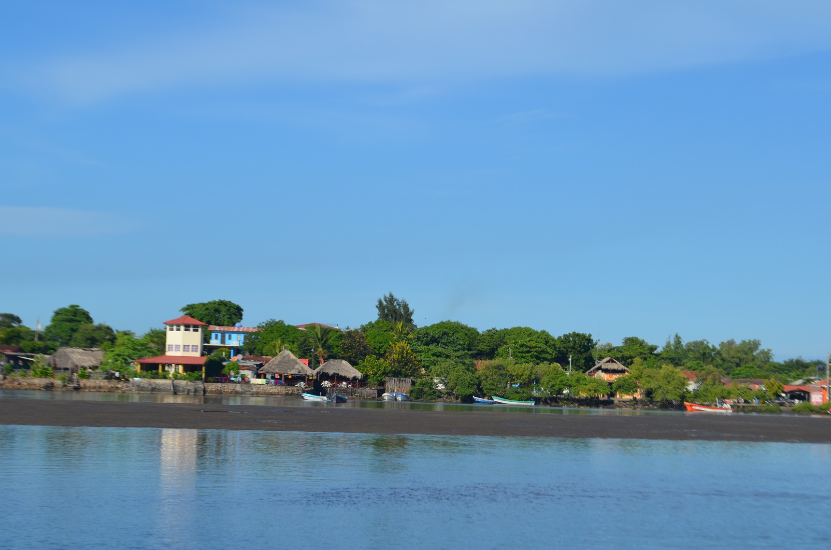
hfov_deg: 27.0
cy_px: 275
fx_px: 1728
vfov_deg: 18.1
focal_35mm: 75
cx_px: 416
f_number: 9
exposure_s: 1/320
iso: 100
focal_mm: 50
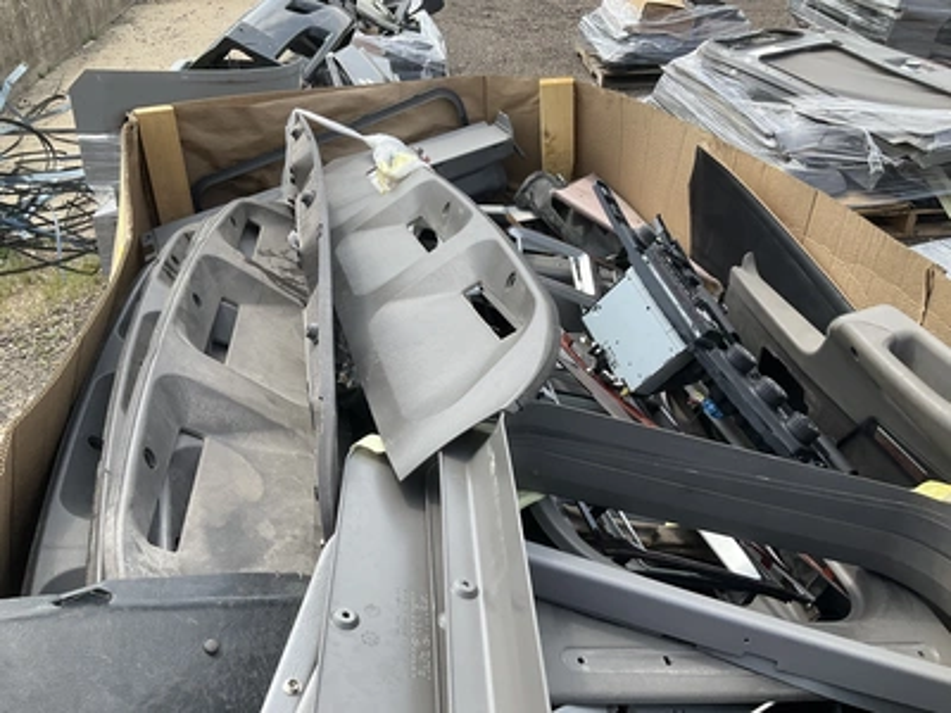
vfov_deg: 48.2
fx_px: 797
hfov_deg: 61.7
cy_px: 356
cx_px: 476
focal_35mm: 29
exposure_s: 1/759
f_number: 1.8
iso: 25
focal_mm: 3
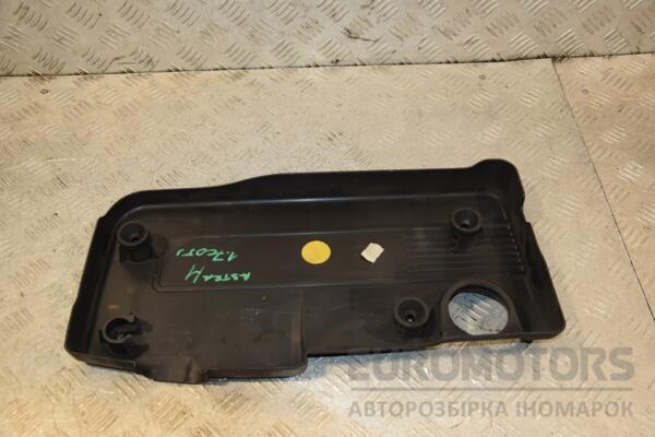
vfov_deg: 35.5
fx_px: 682
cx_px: 328
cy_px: 218
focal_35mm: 38
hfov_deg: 51.3
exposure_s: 1/160
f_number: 5
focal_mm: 25
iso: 800
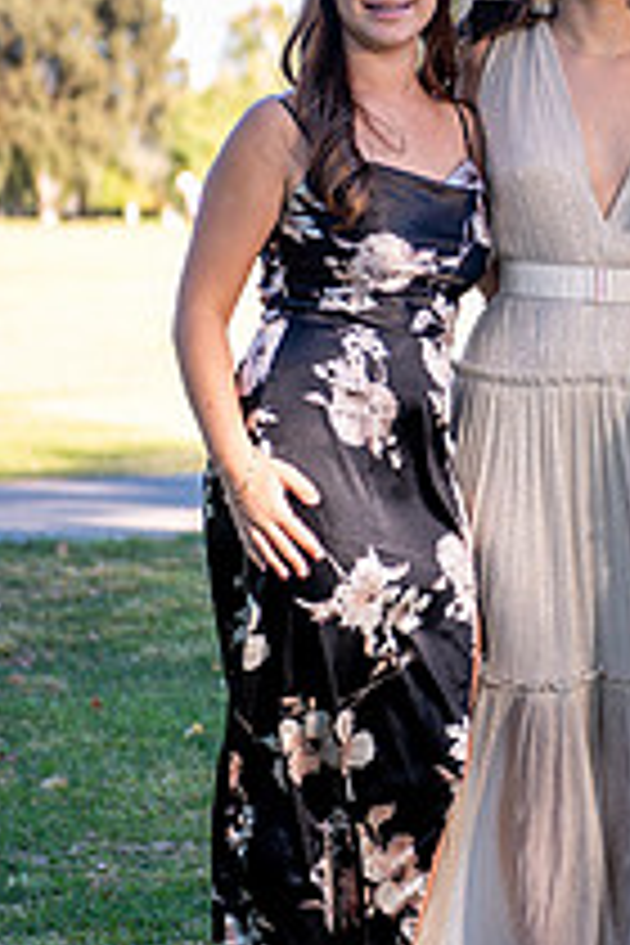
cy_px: 279
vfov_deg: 13.7
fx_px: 3937
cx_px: 562
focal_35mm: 150
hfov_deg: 9.1
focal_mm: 70
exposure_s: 1/800
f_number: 2.8
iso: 320
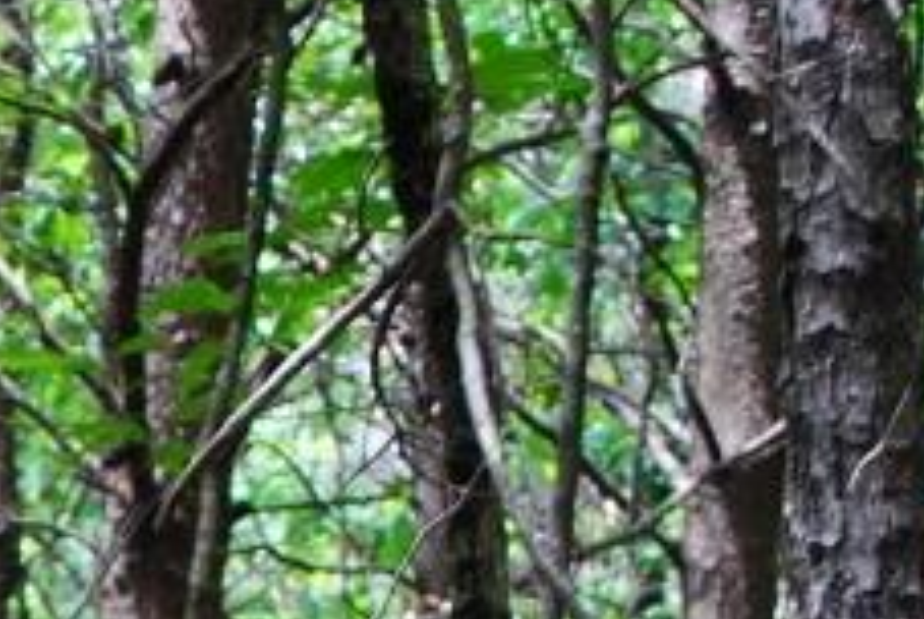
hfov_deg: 11.9
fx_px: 3906
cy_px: 1468
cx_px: -989
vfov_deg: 8.3
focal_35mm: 152
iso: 200
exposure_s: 1/60
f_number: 3.5
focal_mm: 18
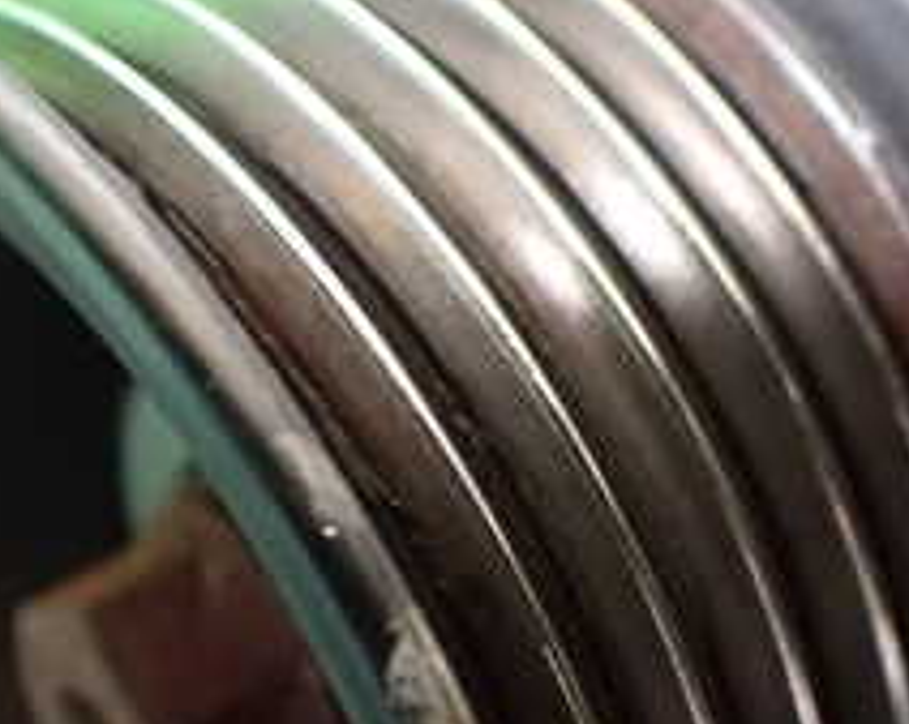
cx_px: 360
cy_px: 681
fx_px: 2230
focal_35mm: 83
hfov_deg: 23.0
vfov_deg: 18.1
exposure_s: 1/30
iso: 1600
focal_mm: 5.4
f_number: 2.3
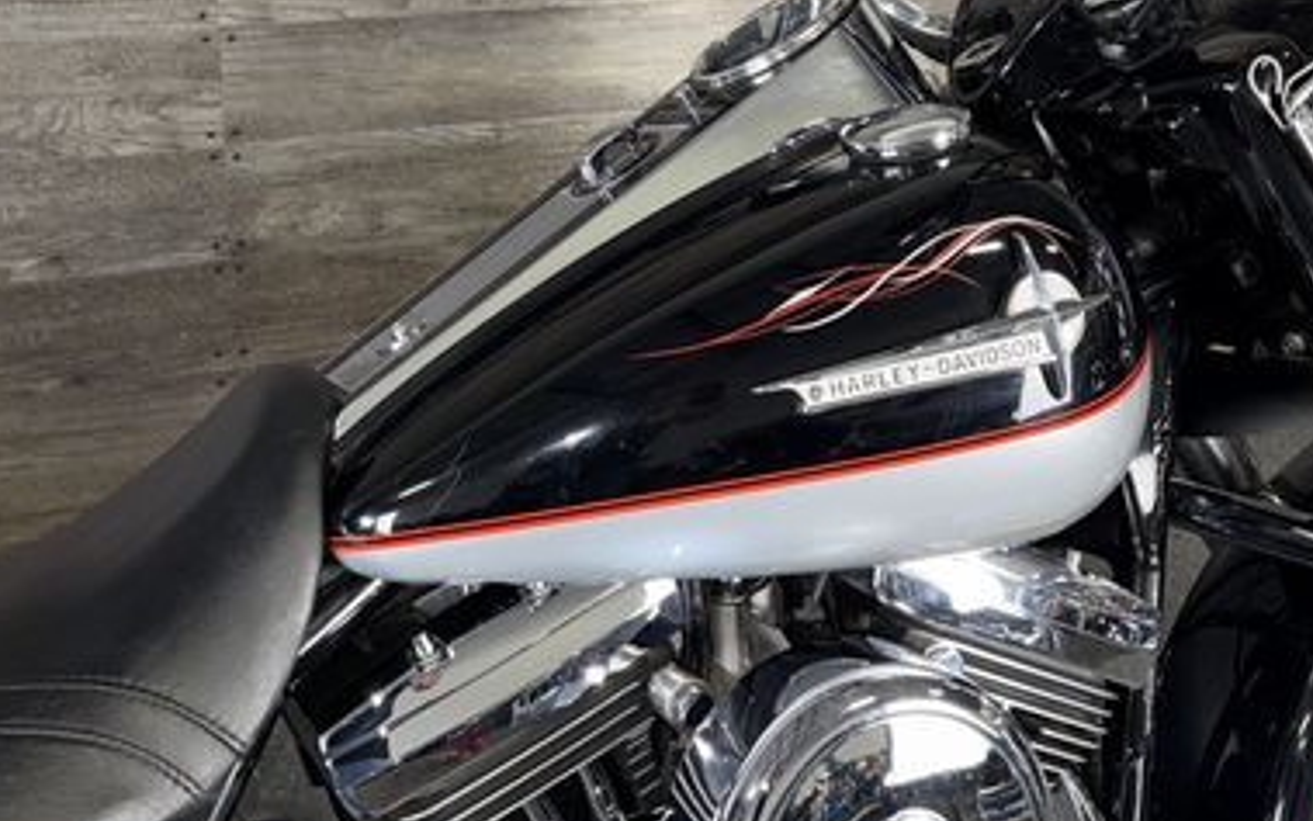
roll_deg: -0.5
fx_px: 1539
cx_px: 509
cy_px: 97
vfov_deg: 28.8
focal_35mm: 43
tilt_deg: -15.3
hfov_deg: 45.9
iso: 64
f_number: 1.78
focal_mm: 6.76
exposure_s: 1/24
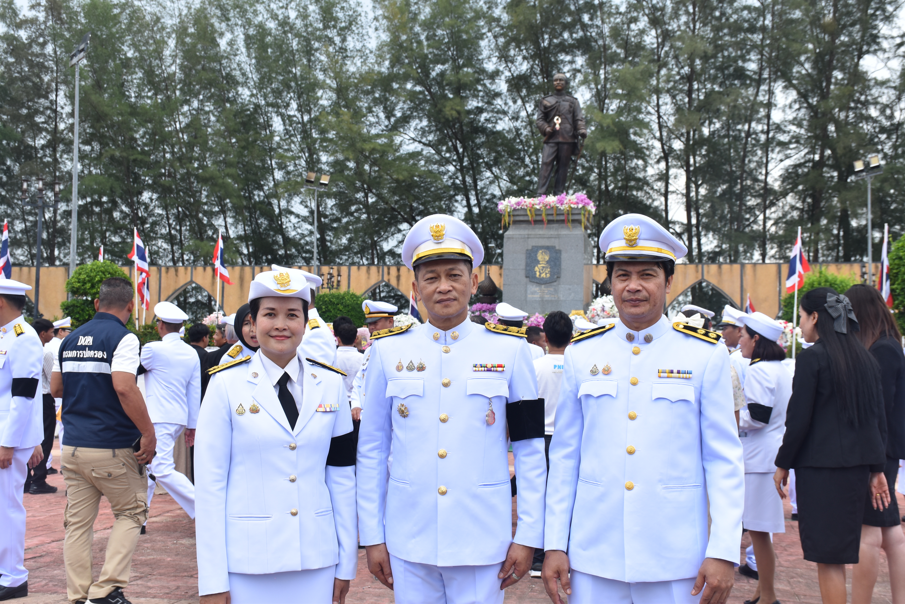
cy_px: 302
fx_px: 1131
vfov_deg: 29.9
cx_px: 452
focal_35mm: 45
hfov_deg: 43.6
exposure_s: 1/250
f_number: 8
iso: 220
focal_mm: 30
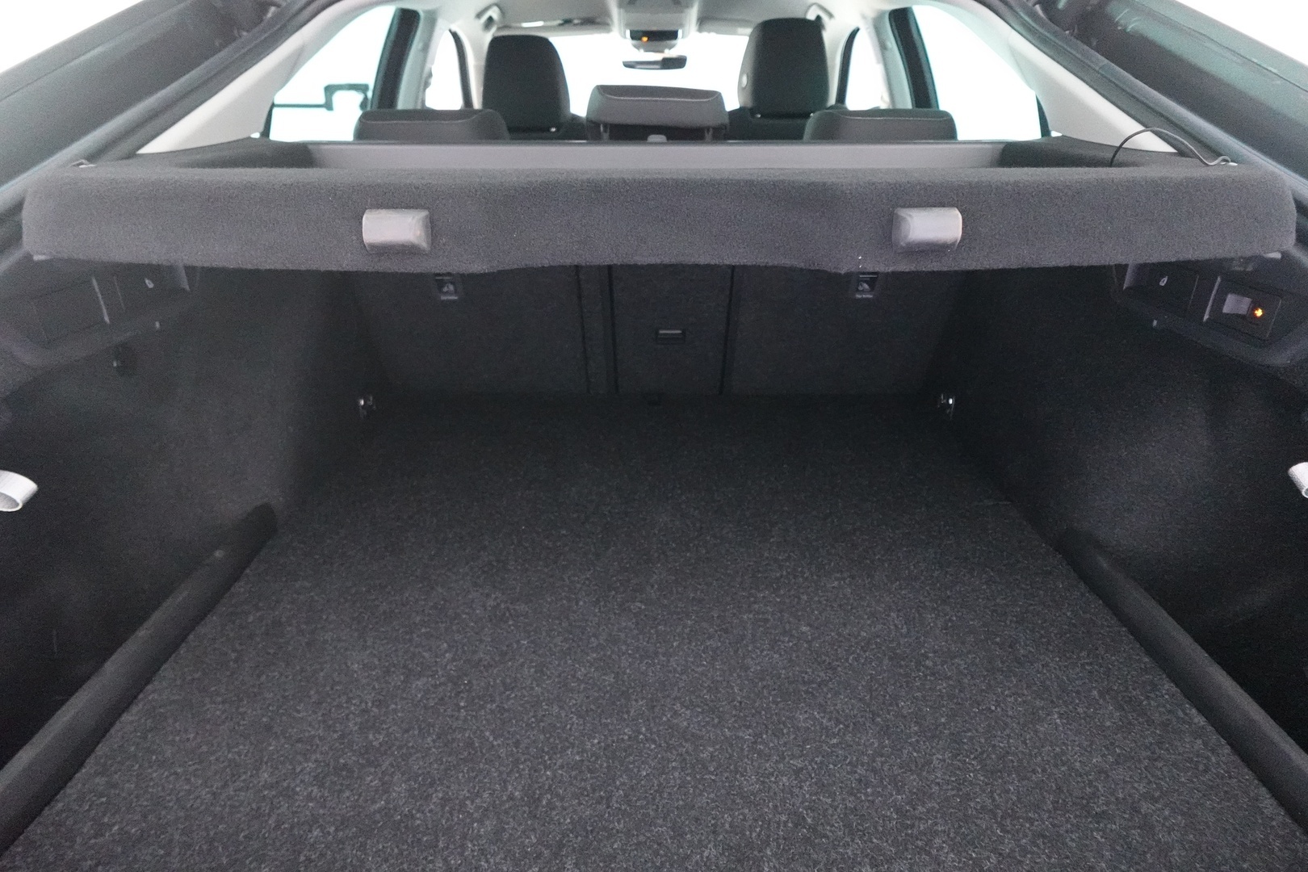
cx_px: 654
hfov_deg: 84.0
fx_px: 727
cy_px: 436
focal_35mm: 20
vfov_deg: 61.9
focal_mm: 7.6
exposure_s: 1/80
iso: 5000
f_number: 2
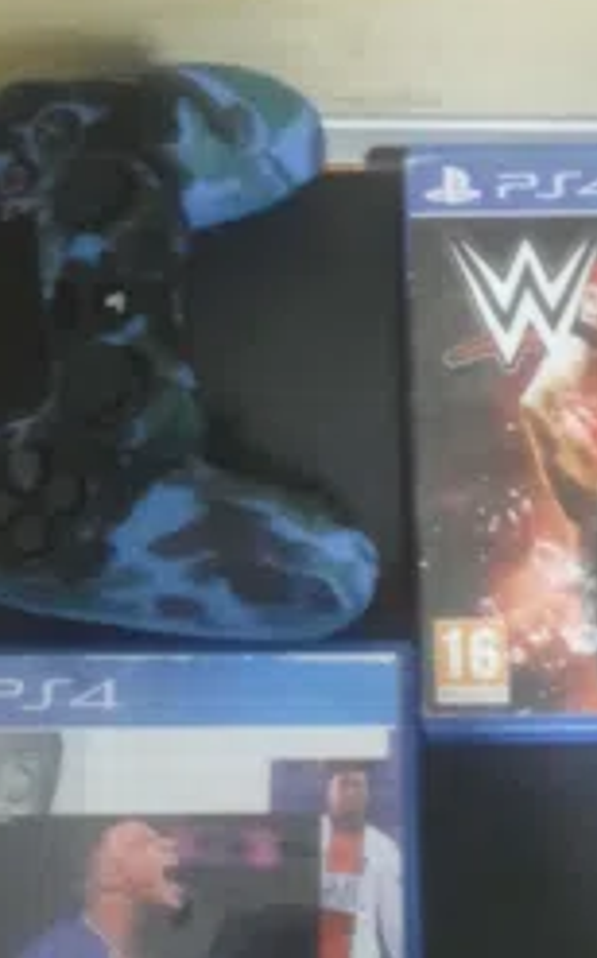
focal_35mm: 43
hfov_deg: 29.7
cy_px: 624
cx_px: 357
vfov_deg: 45.7
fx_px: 1121
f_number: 2
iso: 1250
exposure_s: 1/20
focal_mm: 4.6
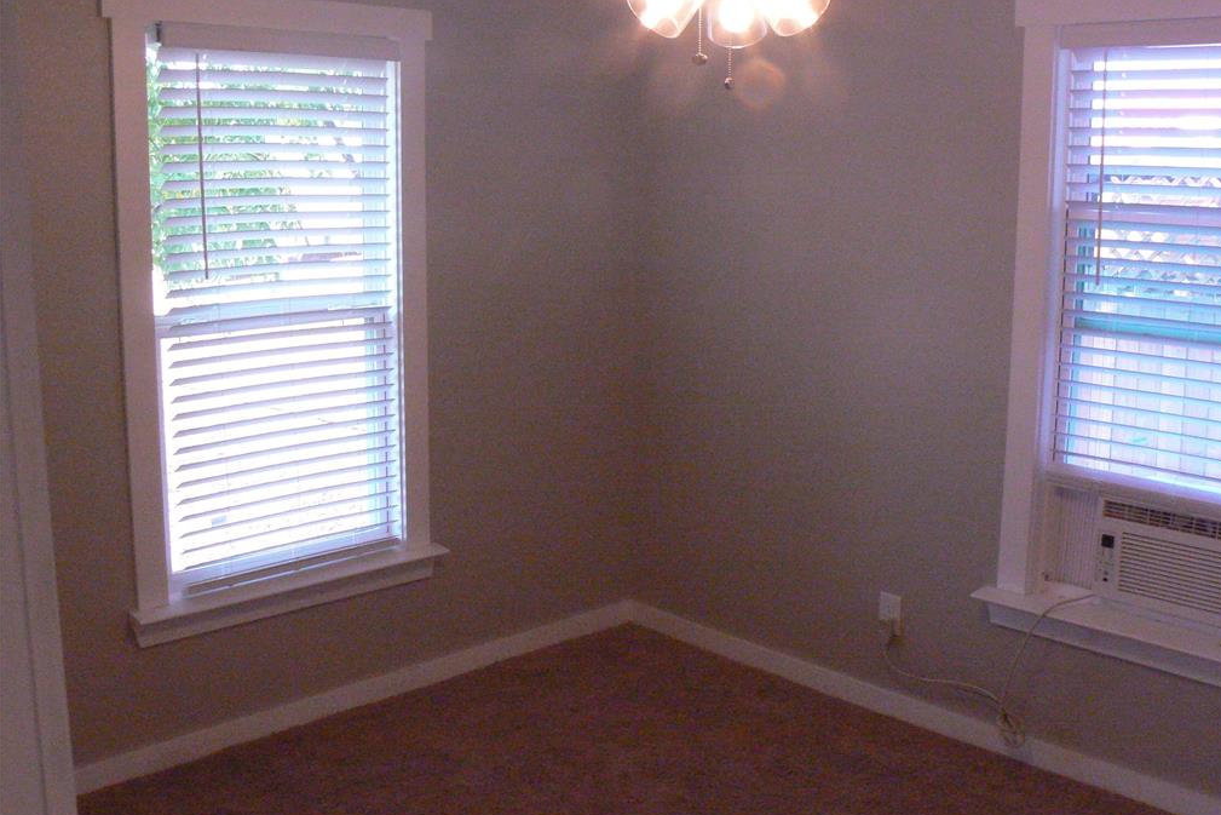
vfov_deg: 35.0
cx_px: 618
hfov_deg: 50.7
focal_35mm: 38
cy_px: 367
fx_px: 1289
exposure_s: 1/30
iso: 400
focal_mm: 6
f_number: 7.1
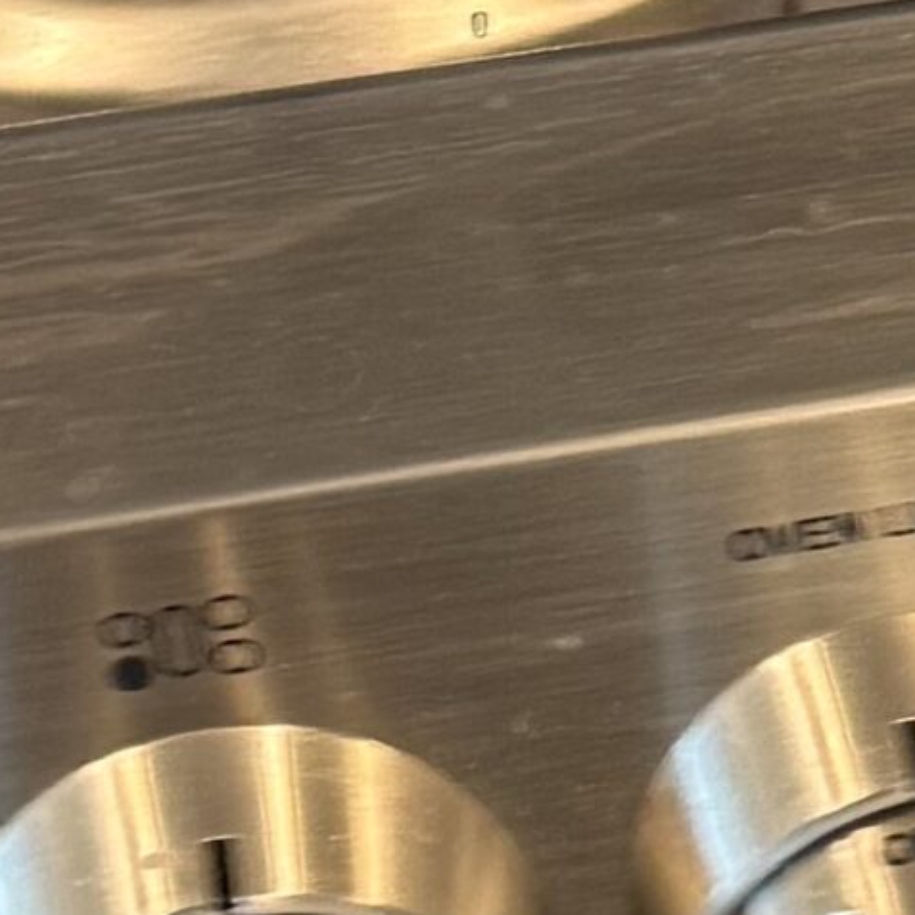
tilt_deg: -39.9
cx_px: 2092
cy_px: 545
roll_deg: -0.4
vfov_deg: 7.9
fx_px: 6639
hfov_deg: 7.4
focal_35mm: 222
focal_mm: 6.76
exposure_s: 1/60
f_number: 1.78
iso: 200
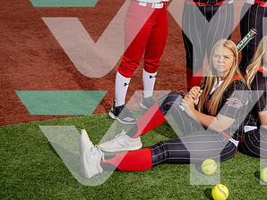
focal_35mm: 58
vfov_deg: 24.7
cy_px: 30
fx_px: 448
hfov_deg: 31.5
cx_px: 245
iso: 100
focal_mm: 31
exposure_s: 1/250
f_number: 8
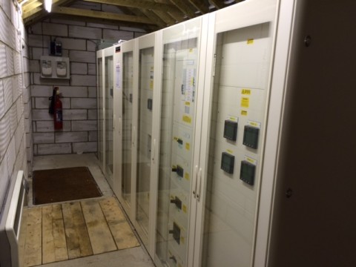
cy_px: 134
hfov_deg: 61.7
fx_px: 298
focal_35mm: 29
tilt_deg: -13.8
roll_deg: -1.6
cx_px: 178
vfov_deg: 48.2
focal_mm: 4.15
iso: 100
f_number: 2.2
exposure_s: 1/33
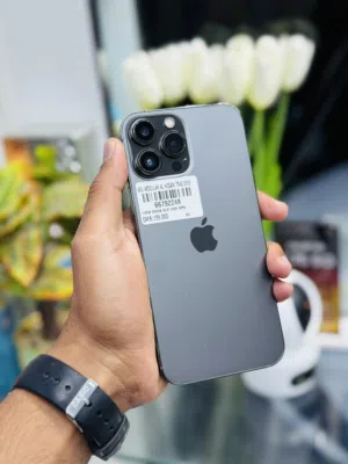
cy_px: 232
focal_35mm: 48
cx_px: 174
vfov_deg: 39.7
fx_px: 643
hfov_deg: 30.3
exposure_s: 1/484
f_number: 1.78
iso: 64
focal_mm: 6.76
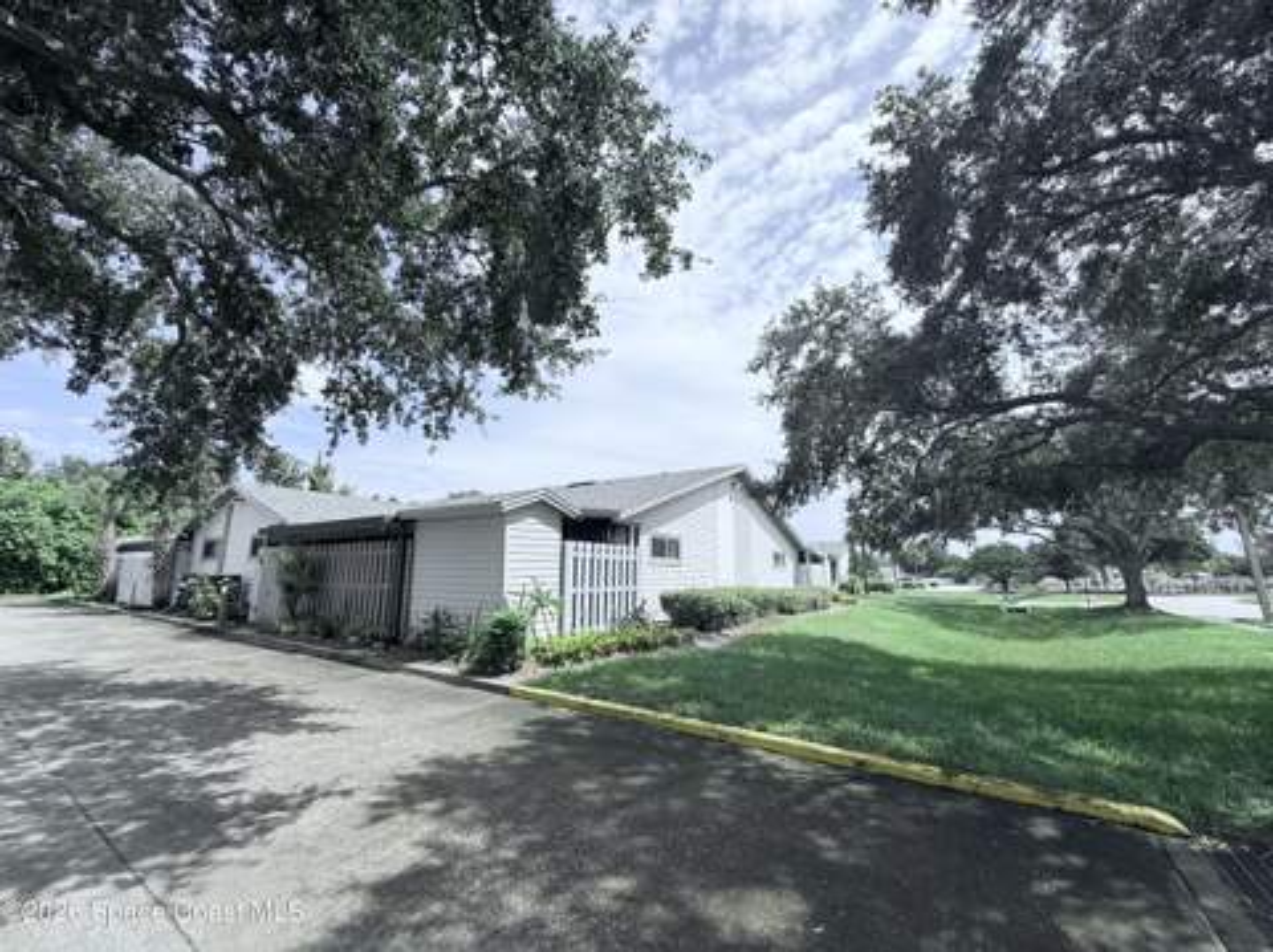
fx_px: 514
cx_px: 636
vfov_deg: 85.6
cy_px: 476
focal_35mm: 14
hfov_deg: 102.1
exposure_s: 1/4425
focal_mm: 2.22
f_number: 2.2
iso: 50
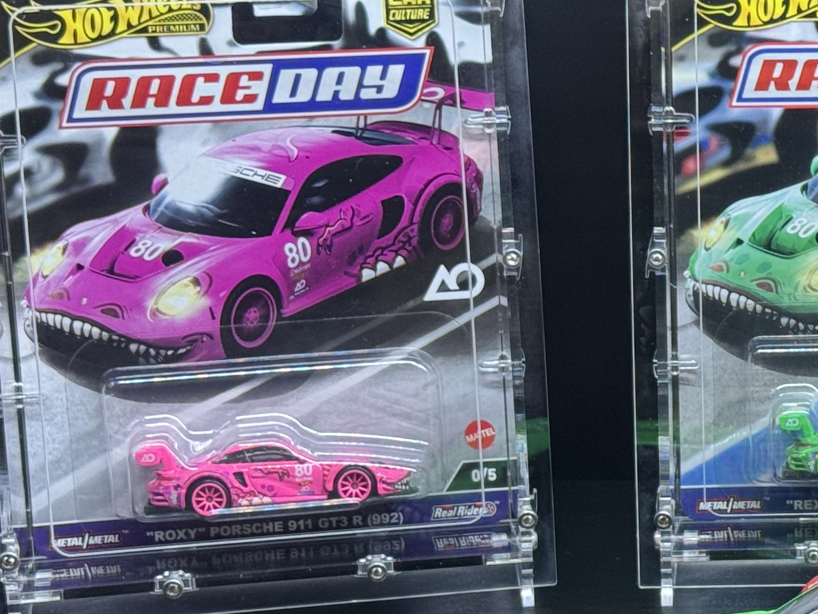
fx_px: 2930
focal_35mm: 124
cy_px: 314
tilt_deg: -20.2
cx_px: 913
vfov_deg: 12.0
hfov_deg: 15.4
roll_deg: -0.4
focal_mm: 6.76
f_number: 1.78
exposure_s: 1/60
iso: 100
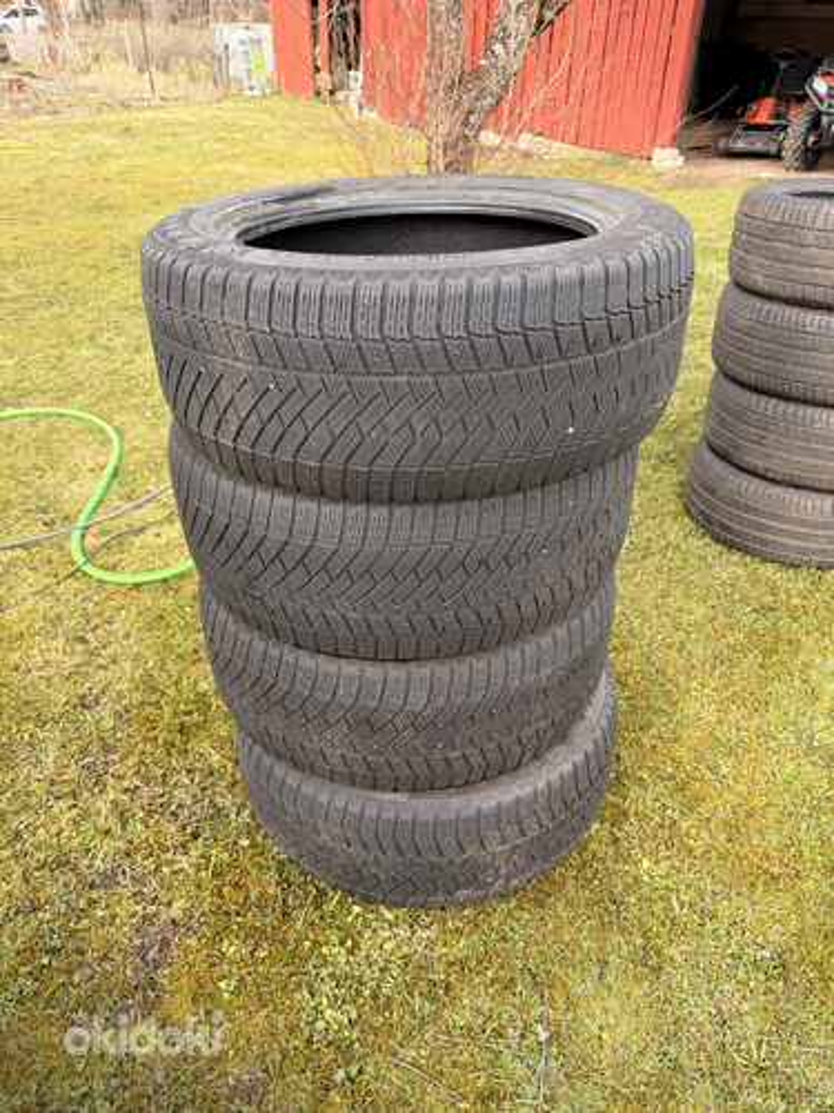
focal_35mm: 24
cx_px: 417
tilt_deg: -33.6
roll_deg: -2.1
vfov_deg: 71.6
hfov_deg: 56.8
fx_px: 771
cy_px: 556
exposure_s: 1/121
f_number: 1.78
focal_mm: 6.76
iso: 64
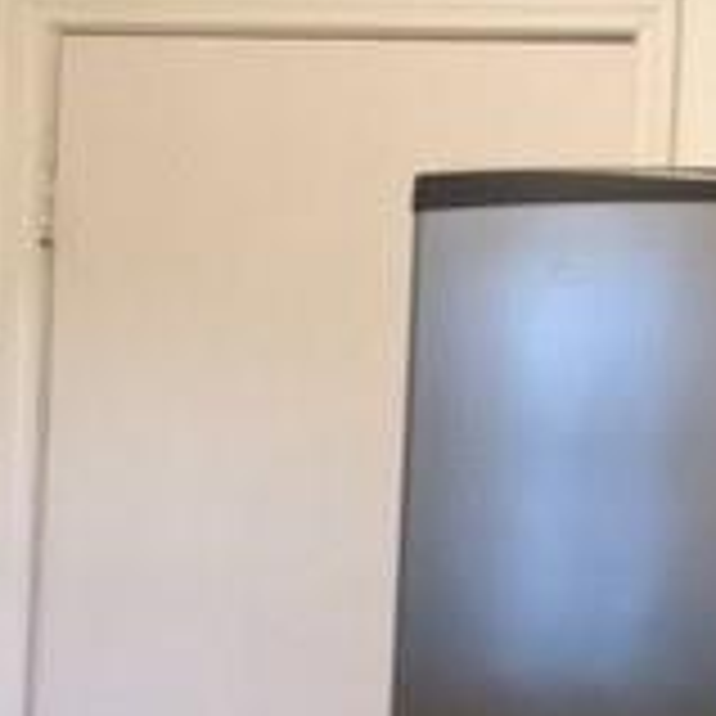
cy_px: 684
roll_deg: -4.5
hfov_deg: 15.8
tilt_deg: -2.2
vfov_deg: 16.6
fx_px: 2410
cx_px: 991
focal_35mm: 103
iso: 64
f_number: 2.2
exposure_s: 1/15
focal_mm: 4.15
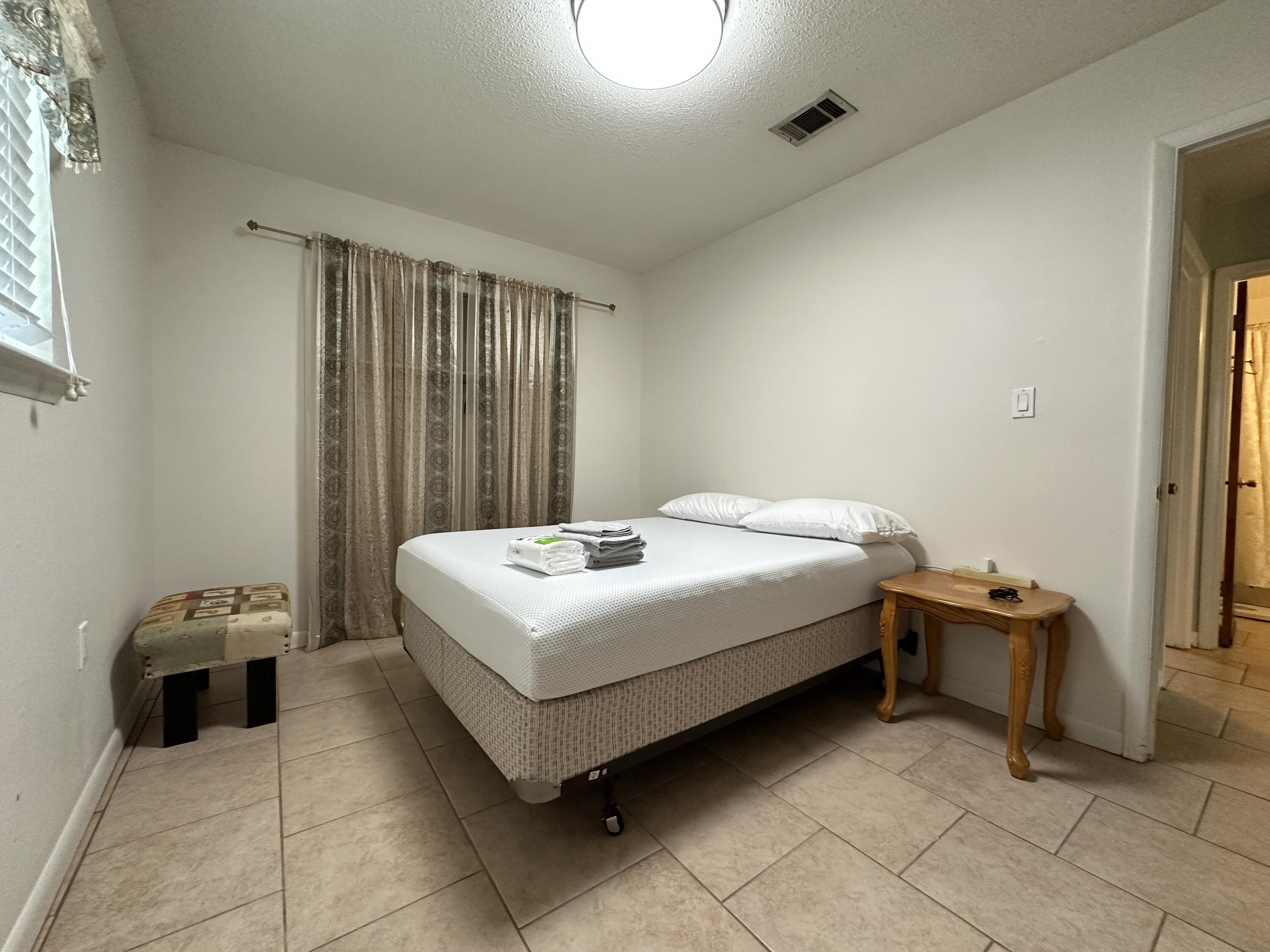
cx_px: 635
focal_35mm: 14
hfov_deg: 102.1
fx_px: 514
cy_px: 476
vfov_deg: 85.7
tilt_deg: -1.7
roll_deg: -1.0
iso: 320
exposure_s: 1/120
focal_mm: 2.22
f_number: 2.2
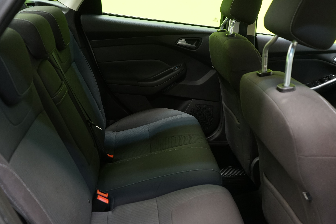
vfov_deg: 35.7
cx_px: 180
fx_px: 345
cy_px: 140
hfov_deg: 51.8
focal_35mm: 37
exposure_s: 1/30
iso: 1000
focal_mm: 28
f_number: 3.5
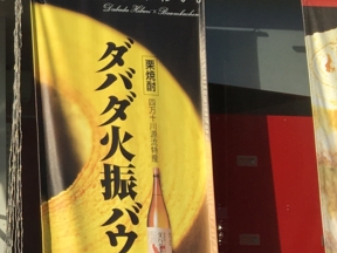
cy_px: 132
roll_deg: -0.2
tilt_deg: +5.6
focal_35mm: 103
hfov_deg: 17.1
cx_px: -178
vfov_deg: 14.4
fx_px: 1003
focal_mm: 4.15
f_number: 2.2
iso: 25
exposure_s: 1/2404
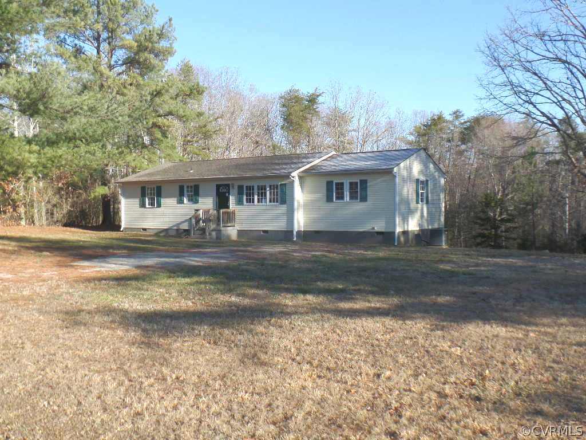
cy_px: 220
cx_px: 293
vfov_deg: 40.7
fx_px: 593
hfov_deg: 52.6
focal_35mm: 35
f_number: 3.4
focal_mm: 6.2
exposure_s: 1/500
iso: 100
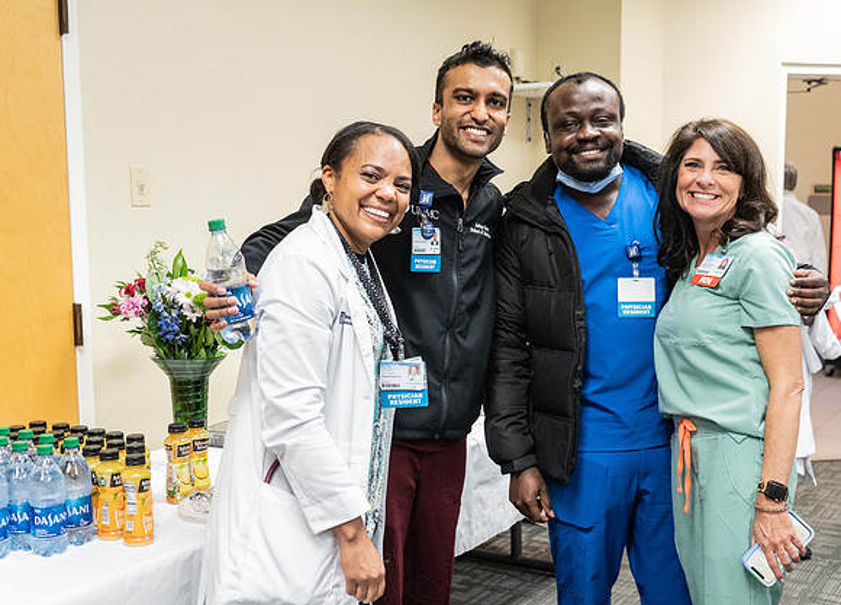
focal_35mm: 41
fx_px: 980
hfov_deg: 46.4
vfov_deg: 34.2
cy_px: 336
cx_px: 441
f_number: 4
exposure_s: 1/160
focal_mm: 35
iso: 2500
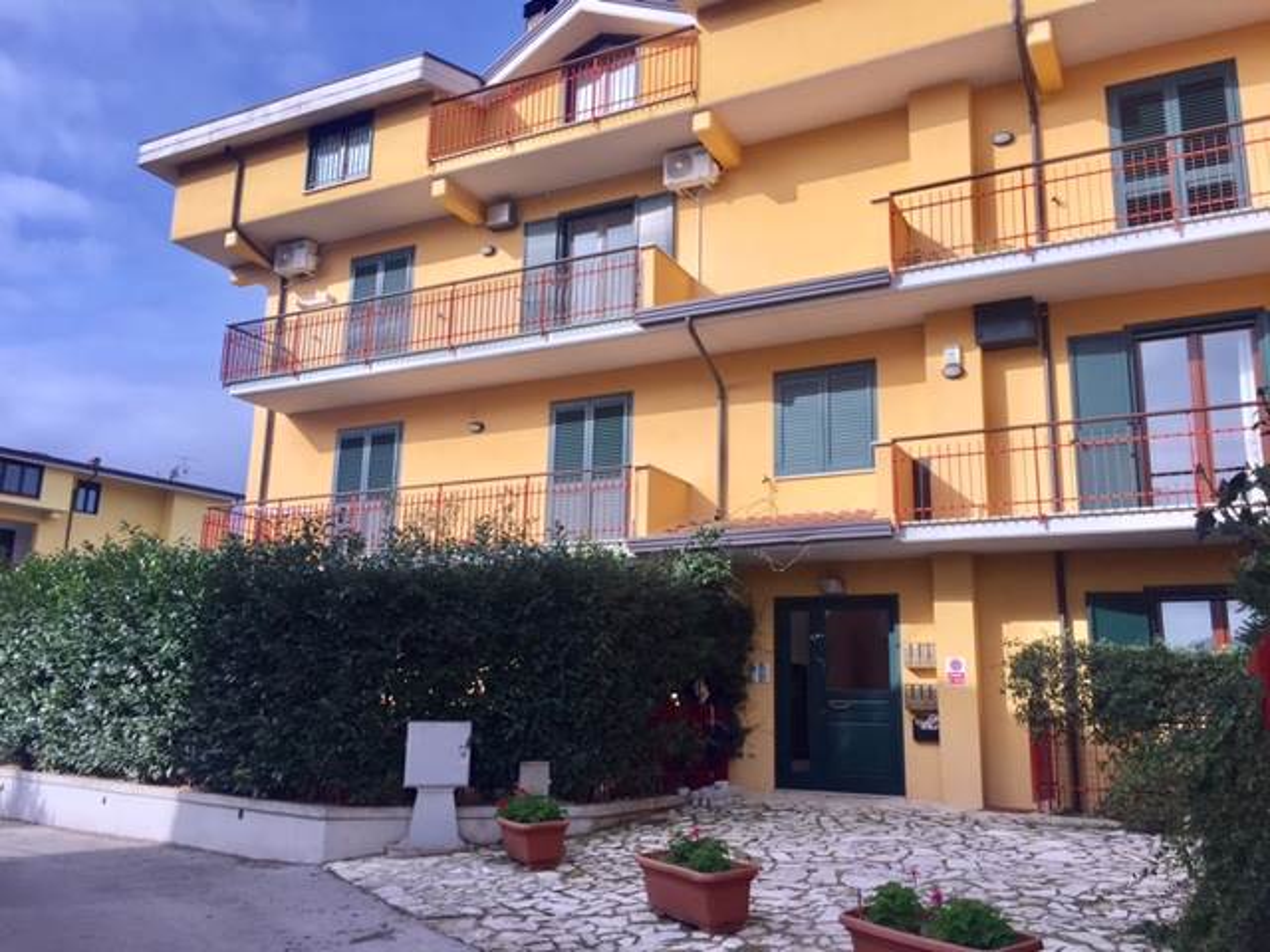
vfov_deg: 48.2
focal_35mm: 29
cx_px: 635
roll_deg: -3.1
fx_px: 1064
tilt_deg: +12.9
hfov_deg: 61.7
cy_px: 476
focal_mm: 4.15
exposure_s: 1/2475
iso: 50
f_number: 2.2
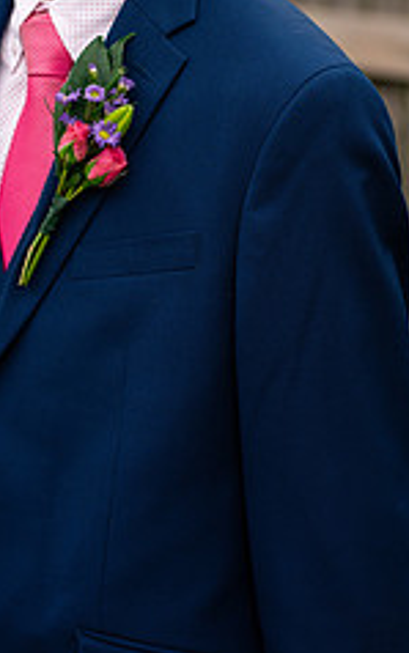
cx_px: 124
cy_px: 126
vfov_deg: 12.7
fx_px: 2921
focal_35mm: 164
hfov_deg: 8.0
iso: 400
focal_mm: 85
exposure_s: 1/1000
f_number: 3.5
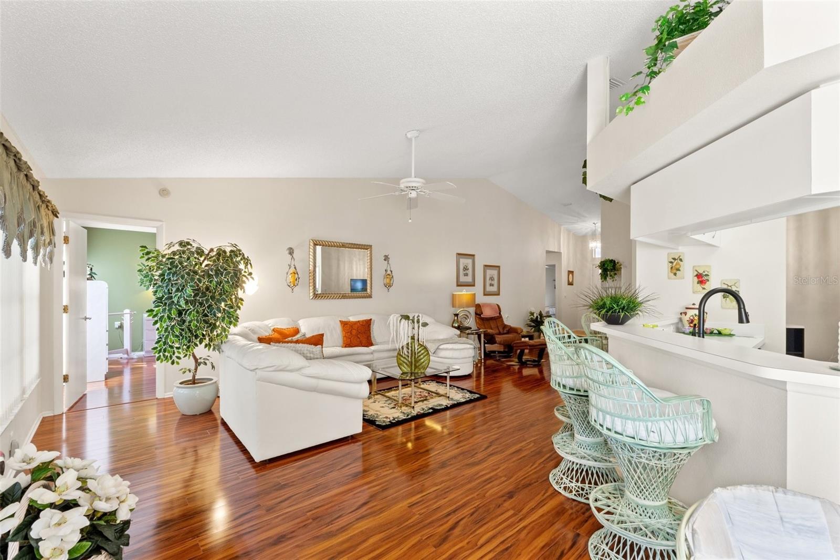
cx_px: 420
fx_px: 350
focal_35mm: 15
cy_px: 280
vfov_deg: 77.3
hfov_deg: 100.4
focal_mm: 10
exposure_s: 1/5
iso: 400
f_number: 8
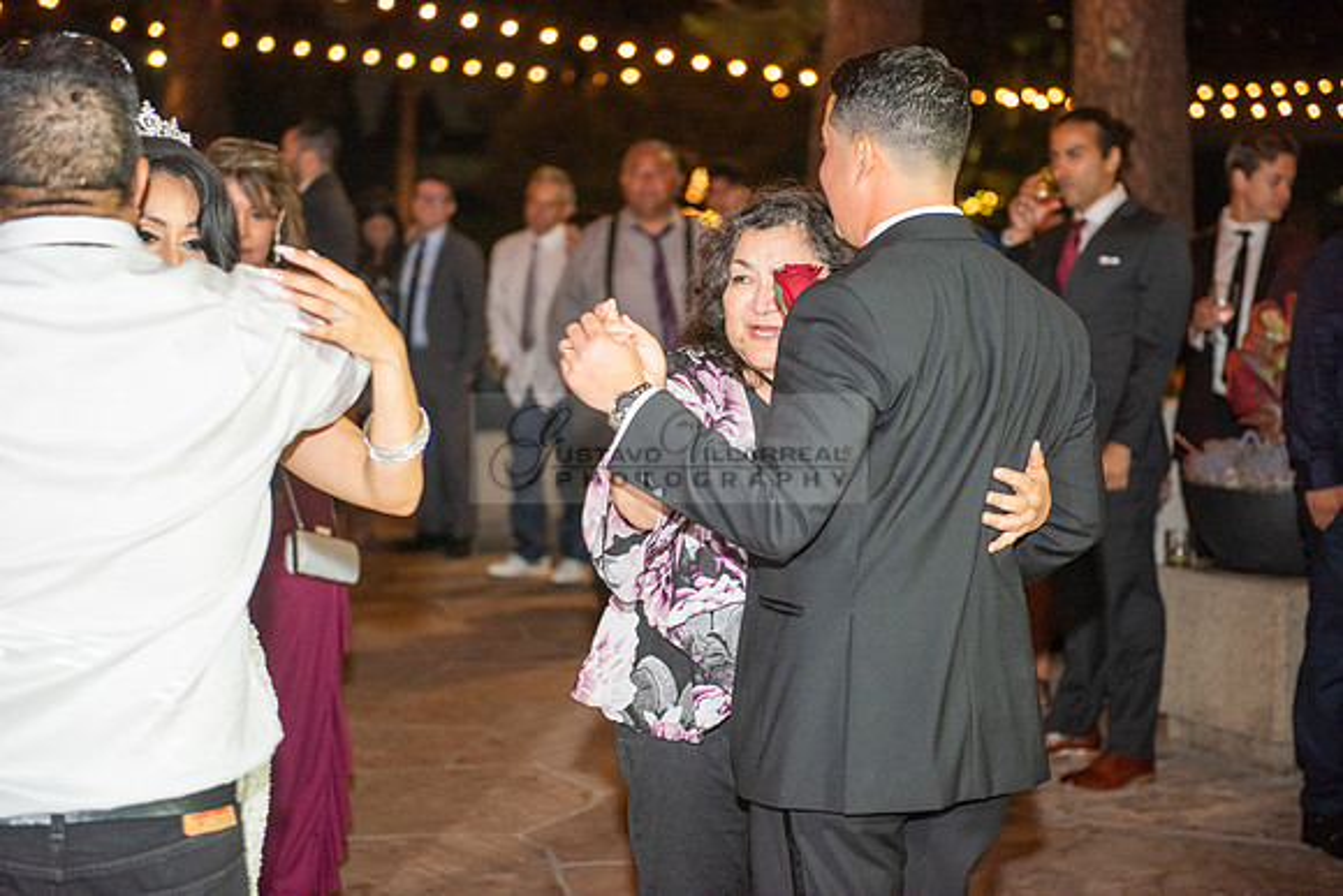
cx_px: 672
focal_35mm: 70
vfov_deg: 19.5
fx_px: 2612
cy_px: 448
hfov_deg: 28.8
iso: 1250
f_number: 2.8
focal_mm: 70
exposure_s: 1/125
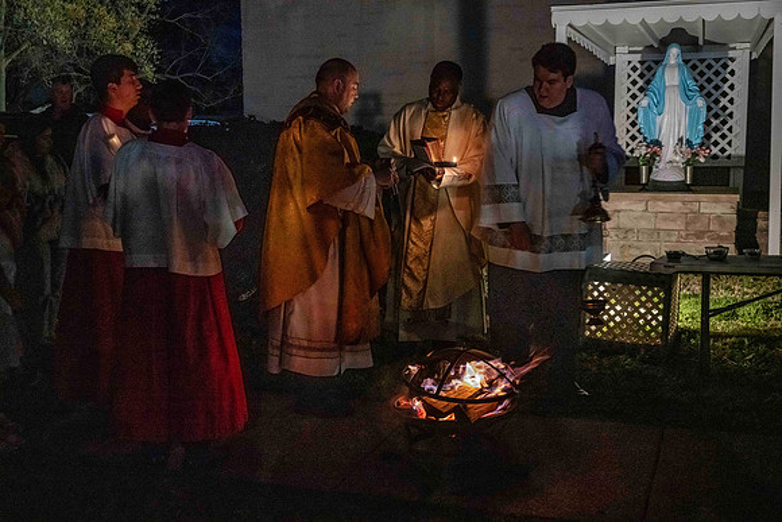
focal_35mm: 44
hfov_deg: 44.5
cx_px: 391
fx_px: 956
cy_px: 261
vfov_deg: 30.5
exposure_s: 1/40
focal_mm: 44
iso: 8000
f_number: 6.3
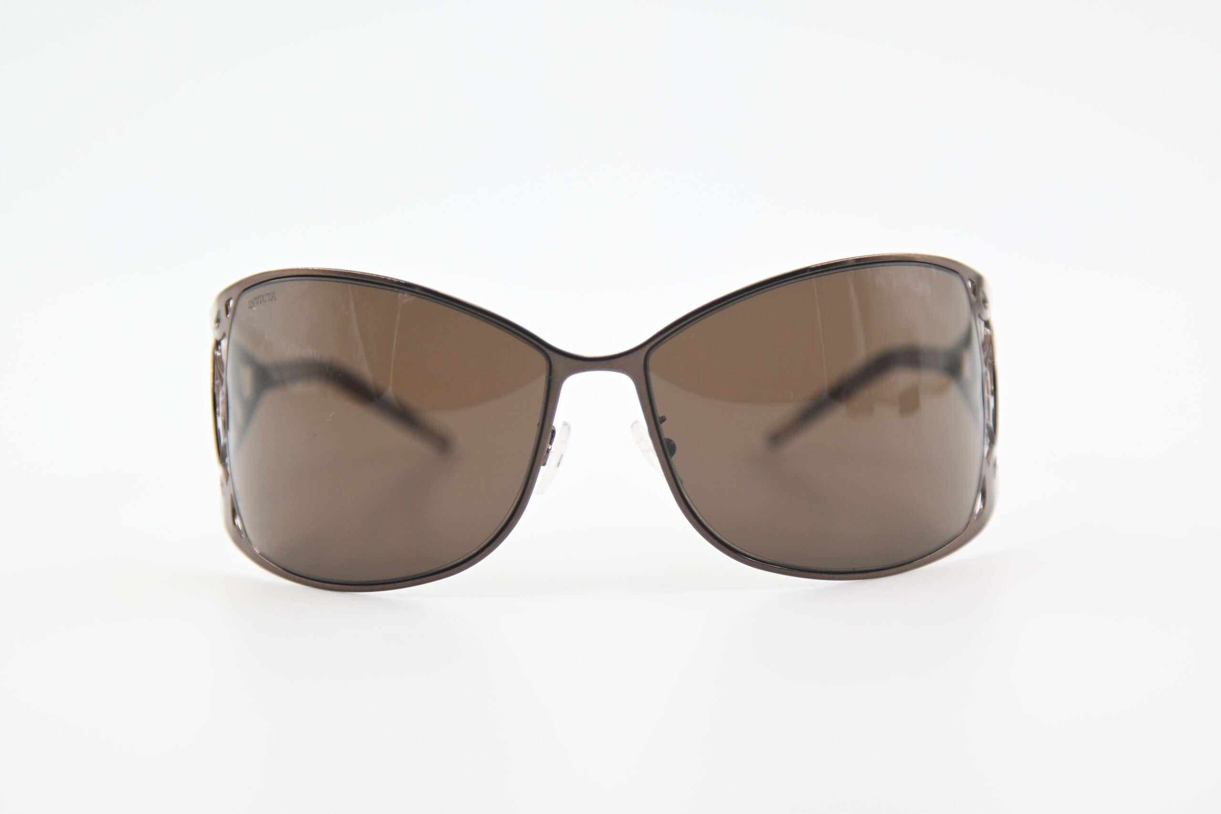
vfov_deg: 10.2
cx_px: 610
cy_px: 407
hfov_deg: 15.2
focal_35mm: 135
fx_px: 4579
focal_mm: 90
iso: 400
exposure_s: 1/400
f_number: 4
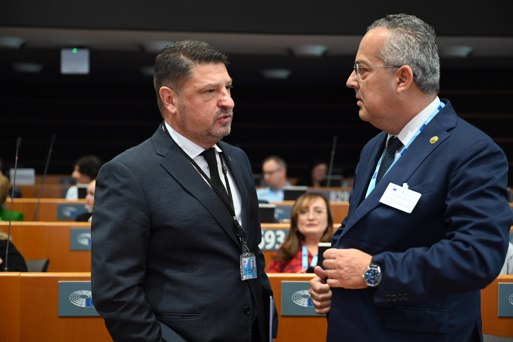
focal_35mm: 55
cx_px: 256
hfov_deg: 36.2
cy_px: 171
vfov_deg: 24.6
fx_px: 784
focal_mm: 55
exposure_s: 1/125
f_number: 2.8
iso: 3200
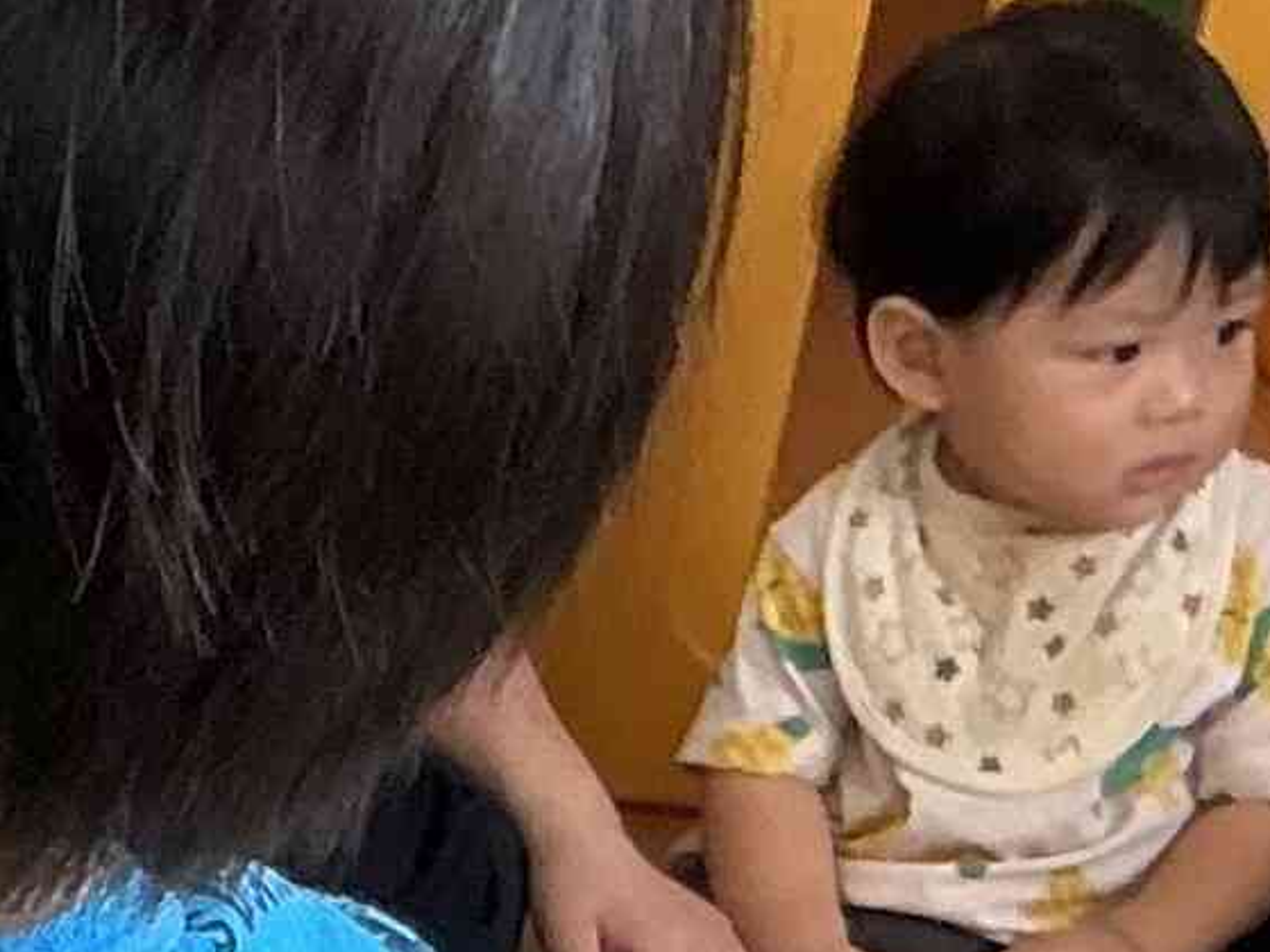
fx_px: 6897
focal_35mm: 188
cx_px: -1929
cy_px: 1593
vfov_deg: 7.7
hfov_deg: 9.3
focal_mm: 3
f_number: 1.8
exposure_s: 1/120
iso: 64
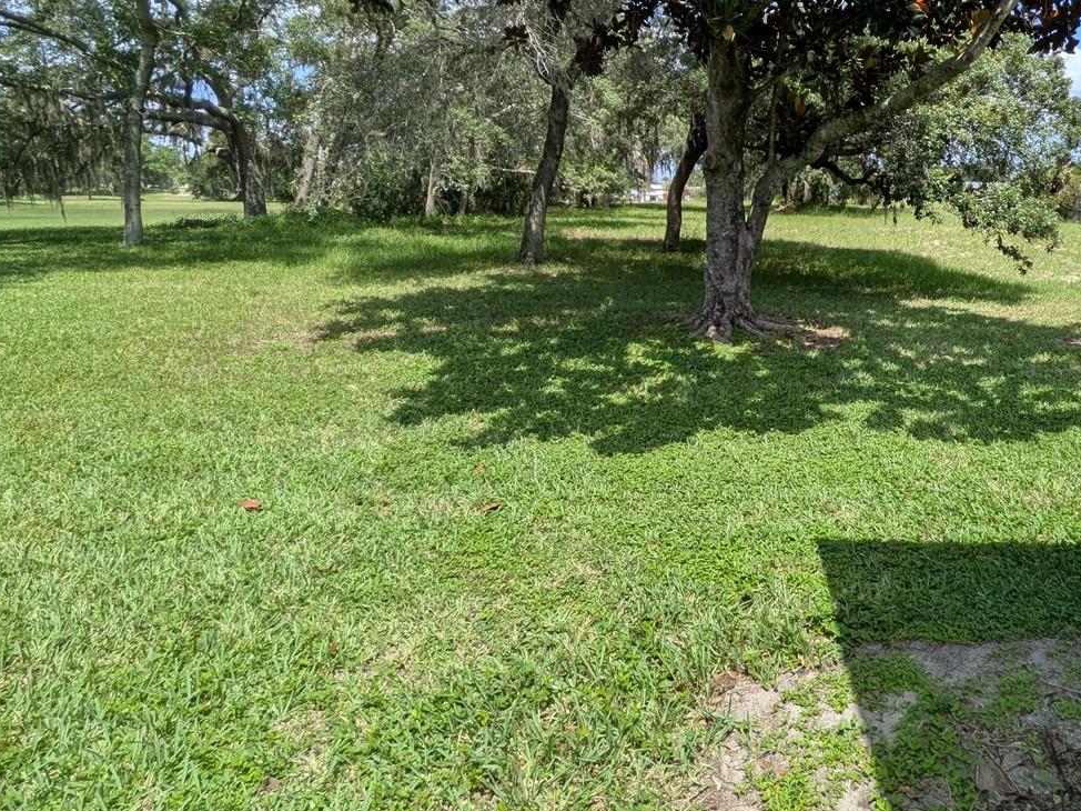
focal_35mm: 23
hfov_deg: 71.9
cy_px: 276
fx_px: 718
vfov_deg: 57.7
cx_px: 716
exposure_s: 1/1414
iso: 50
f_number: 2.2
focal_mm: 1.83
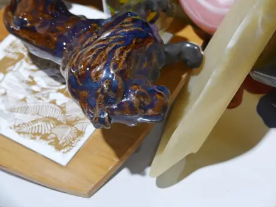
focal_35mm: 73
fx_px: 582
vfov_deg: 19.5
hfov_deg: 26.6
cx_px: 162
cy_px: -8
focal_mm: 16
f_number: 3.6
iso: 500
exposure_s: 1/60
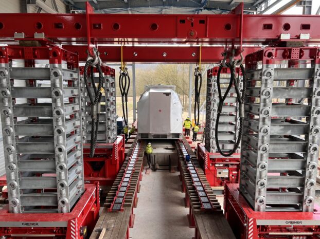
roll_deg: -0.4
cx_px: 160
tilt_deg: -8.2
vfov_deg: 53.0
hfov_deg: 67.4
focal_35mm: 26
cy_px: 120
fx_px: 240
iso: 40
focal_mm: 5.7
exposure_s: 1/121
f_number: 1.5
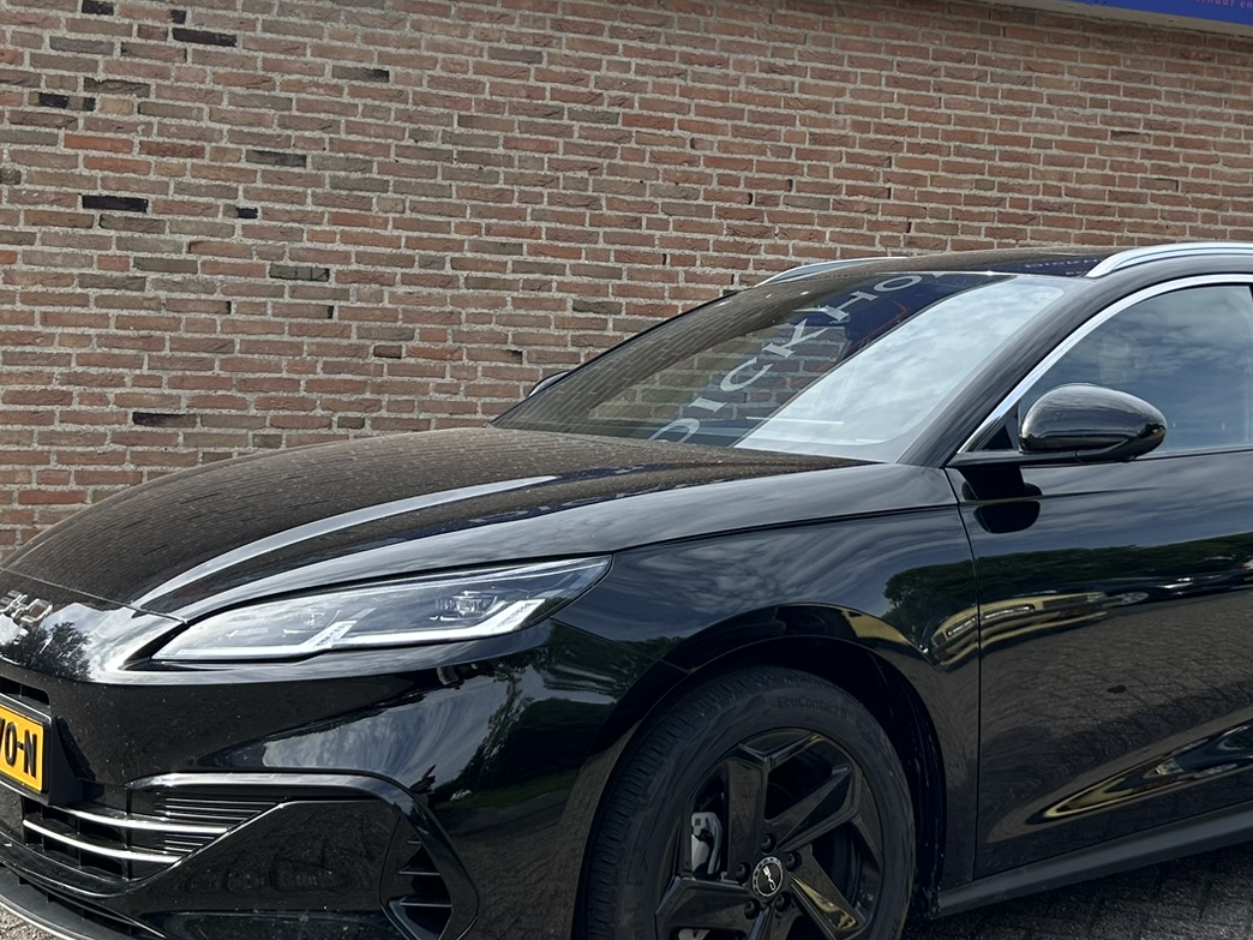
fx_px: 1846
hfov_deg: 37.2
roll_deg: -1.0
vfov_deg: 28.5
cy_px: 388
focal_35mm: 51
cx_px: 803
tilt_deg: -0.6
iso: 50
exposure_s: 1/1079
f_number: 1.5
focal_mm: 5.7
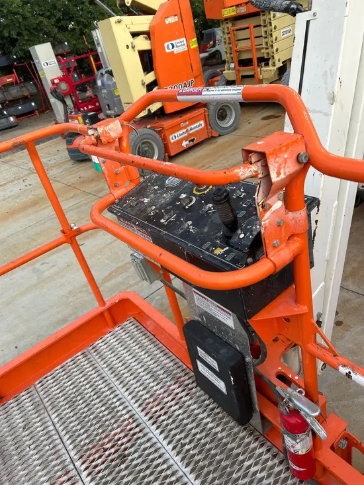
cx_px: 182
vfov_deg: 67.3
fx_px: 364
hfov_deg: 53.1
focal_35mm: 26
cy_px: 242
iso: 50
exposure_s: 1/544
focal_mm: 5.7
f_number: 1.5
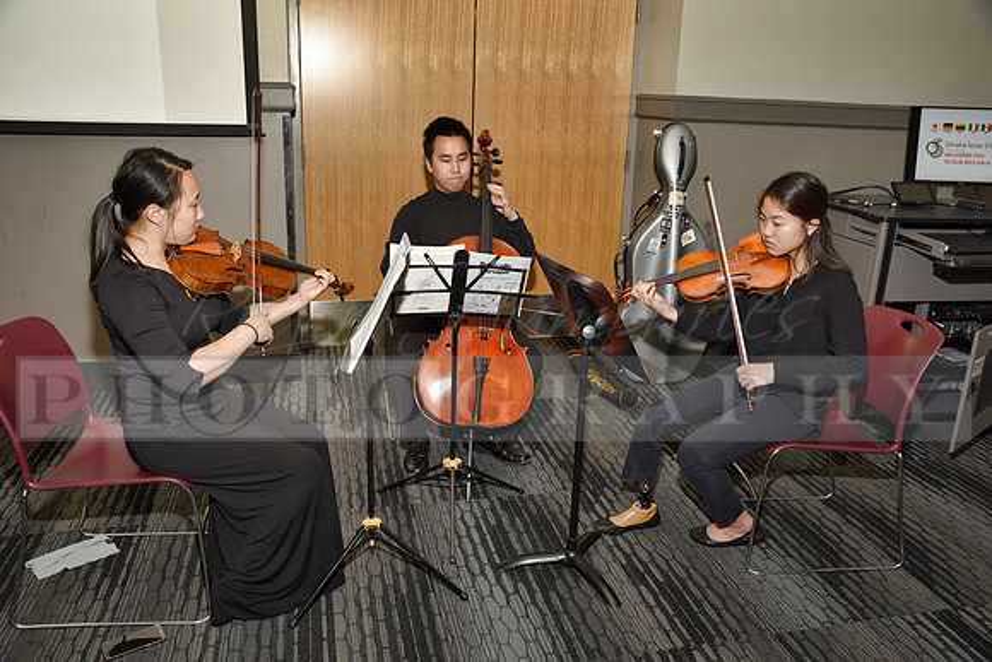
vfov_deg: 45.0
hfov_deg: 63.6
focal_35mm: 29
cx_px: 496
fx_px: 799
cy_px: 331
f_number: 5
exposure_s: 1/60
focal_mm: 29
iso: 200
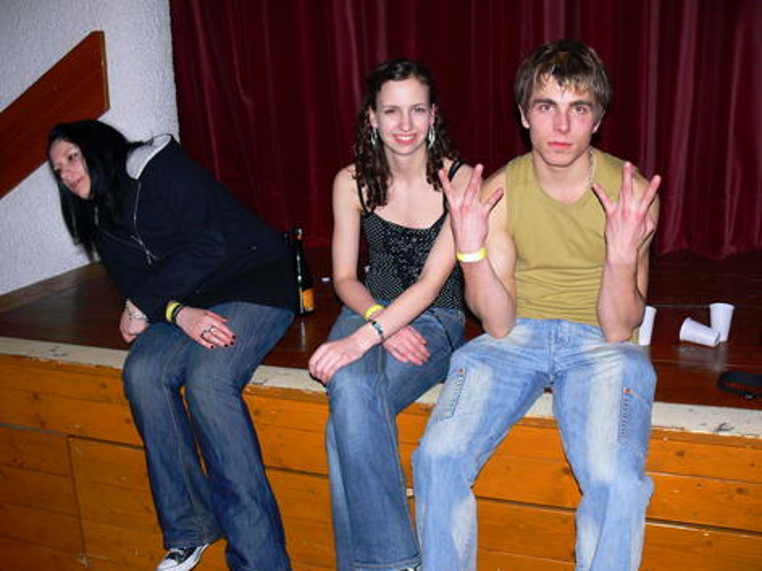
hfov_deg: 50.1
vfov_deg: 38.7
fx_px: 814
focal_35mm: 37
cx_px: 381
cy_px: 286
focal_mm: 7.7
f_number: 2.8
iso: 100
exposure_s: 1/30
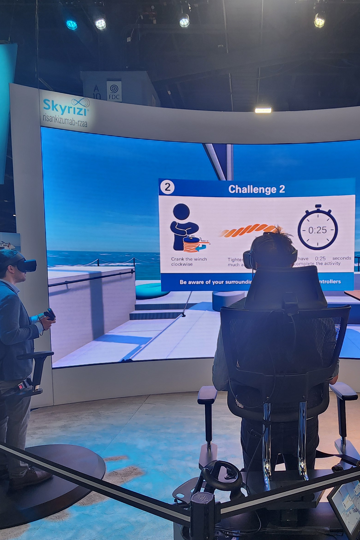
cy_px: 315
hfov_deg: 53.4
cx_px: 254
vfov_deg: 75.5
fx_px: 345
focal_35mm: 23
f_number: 2.2
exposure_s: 1/60
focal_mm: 2.2
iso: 64
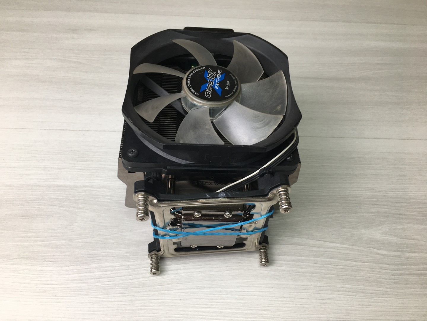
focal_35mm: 29
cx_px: 214
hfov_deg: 61.7
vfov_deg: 48.2
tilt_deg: -54.1
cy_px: 160
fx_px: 358
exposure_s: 1/60
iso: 25
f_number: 2.2
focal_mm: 4.15
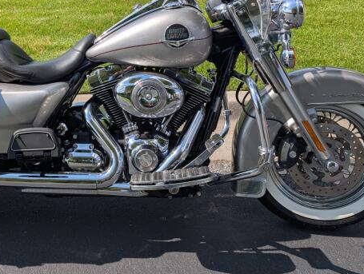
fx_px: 442
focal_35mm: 42
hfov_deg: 43.6
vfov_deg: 33.7
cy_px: 67
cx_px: 103
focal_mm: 6.9
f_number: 1.68
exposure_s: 1/1134
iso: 19
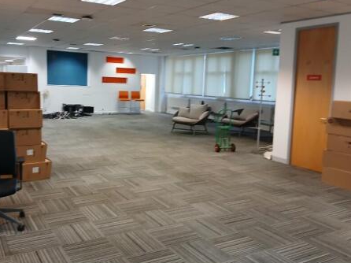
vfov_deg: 41.7
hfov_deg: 53.8
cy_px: 119
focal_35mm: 34
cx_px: 148
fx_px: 345
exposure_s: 1/33.3
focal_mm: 3.98
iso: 250
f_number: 1.8
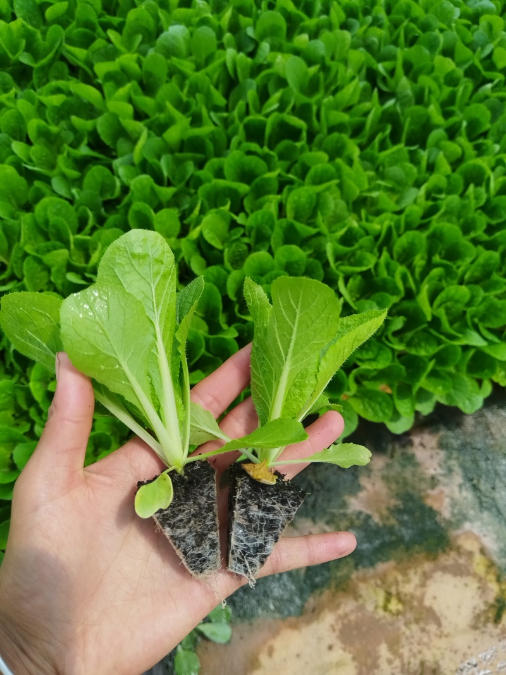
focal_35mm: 26
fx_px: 507
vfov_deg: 67.3
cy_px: 338
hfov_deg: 53.1
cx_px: 253
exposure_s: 1/295
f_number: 1.9
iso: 100
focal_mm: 4.95
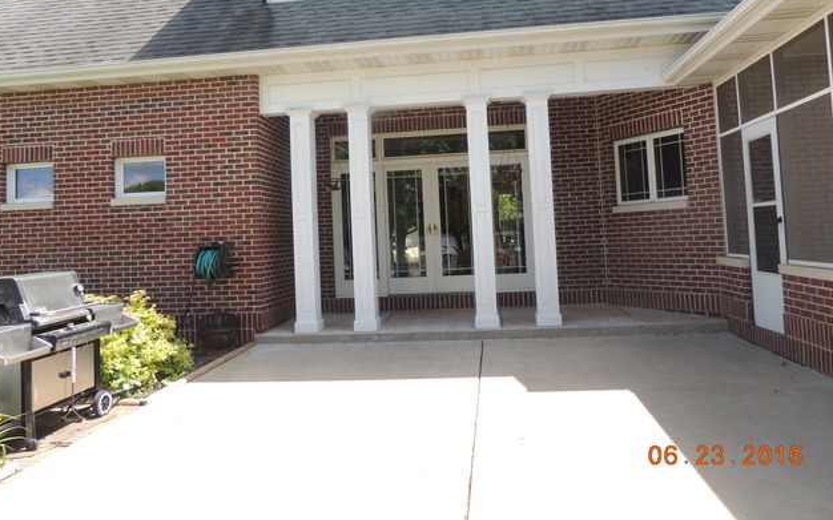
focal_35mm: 26
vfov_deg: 47.2
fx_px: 590
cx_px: 418
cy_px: 202
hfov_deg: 70.4
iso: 100
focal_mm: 4.3
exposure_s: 1/400
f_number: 3
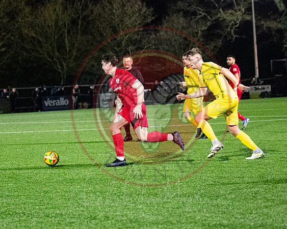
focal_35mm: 151
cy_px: 123
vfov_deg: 10.2
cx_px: 122
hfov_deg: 12.7
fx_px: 1285
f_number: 2.8
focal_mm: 74
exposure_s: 1/1000
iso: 8000
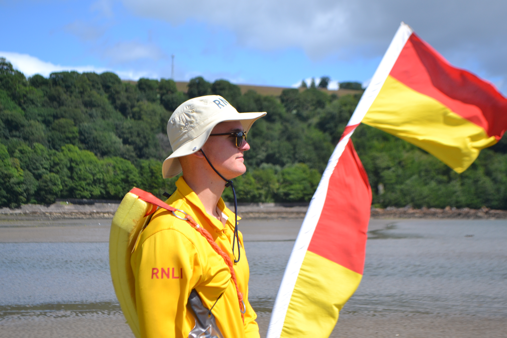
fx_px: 1014
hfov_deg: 28.1
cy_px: 169
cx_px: 254
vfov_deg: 18.9
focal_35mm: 72
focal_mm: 48
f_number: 5.6
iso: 400
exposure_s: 1/1600
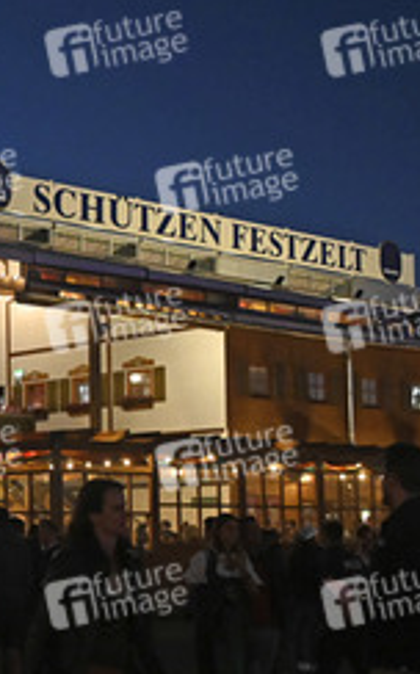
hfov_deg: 15.7
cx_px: -124
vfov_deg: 26.1
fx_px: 1450
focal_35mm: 79
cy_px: 389
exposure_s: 1/160
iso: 5000
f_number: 6.3
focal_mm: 28
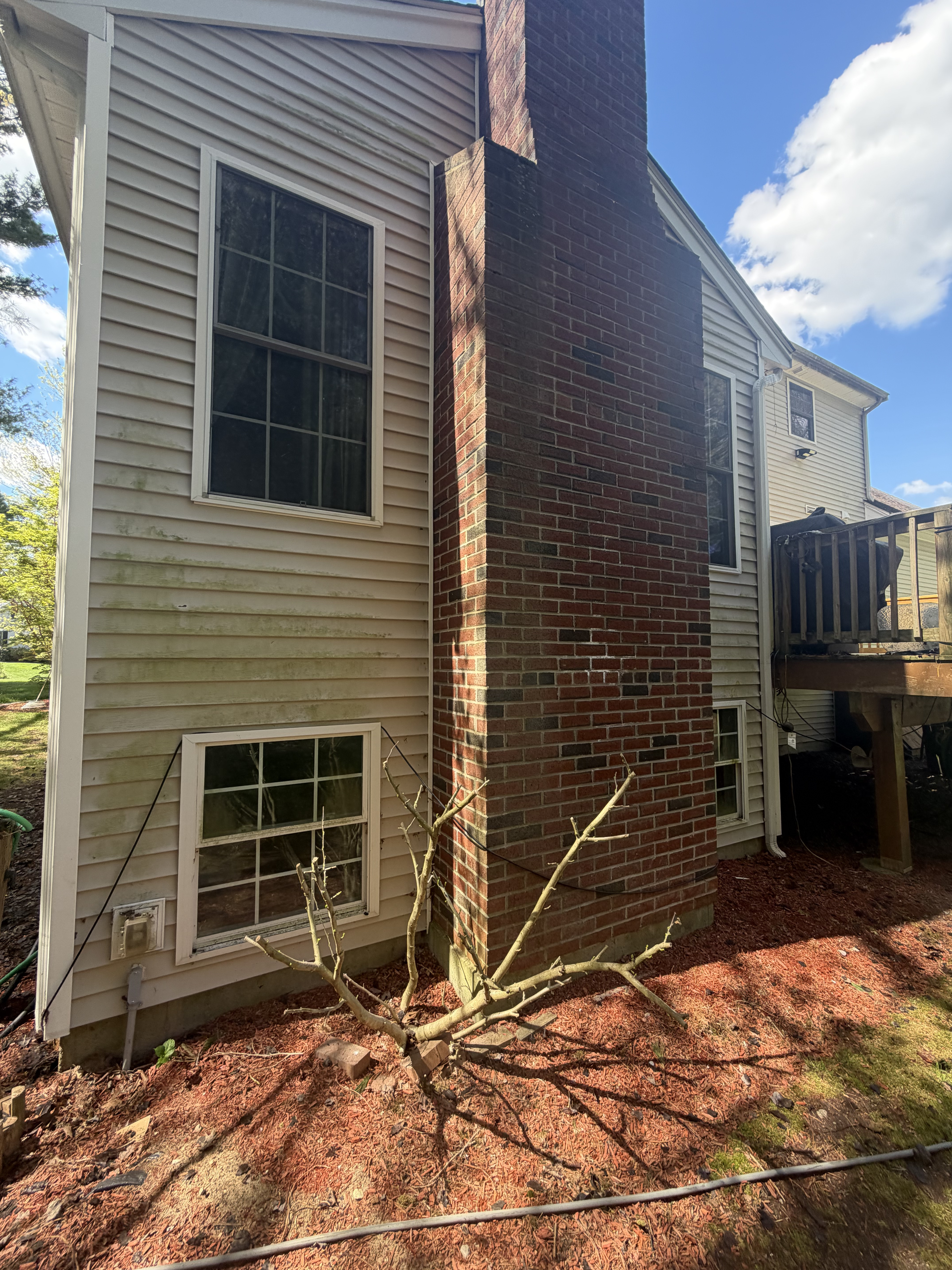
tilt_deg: +1.4
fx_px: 513
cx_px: 476
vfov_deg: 102.1
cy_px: 635
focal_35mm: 14
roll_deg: -2.7
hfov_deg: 85.7
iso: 50
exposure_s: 1/220
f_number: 2.2
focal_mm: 2.22
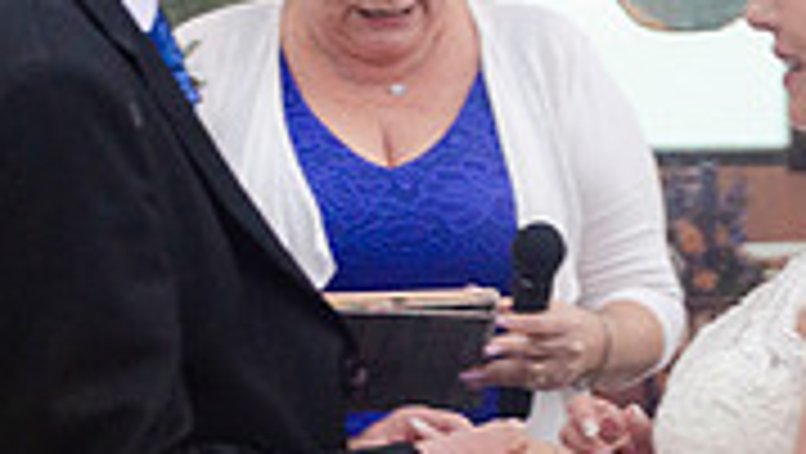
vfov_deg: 5.5
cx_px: 540
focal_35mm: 223
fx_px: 4769
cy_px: 252
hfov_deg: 9.7
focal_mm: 44
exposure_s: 1/30
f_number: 5
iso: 800
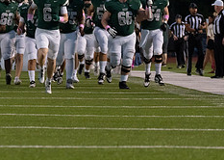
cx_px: 7
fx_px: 2714
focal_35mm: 427
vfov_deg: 3.4
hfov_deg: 4.7
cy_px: 19
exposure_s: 1/1000
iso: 800
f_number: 2.8
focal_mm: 95
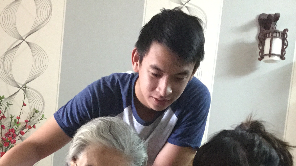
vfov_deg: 16.9
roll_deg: -6.7
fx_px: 526
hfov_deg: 31.1
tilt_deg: -5.3
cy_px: 218
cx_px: 89
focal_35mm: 67
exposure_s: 1/15
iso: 400
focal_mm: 3.3
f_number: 2.4
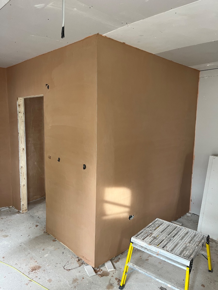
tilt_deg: -8.6
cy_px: 145
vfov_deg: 67.3
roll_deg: -1.5
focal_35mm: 26
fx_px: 218
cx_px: 109
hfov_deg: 53.1
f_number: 1.6
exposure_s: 1/75
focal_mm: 5.1
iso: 125
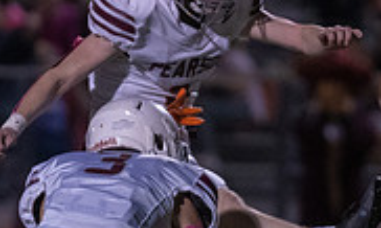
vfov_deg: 1.3
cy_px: 226
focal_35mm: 1013
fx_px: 10397
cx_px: 164
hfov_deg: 2.1
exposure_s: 1/1250
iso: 4000
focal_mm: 200
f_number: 2.8
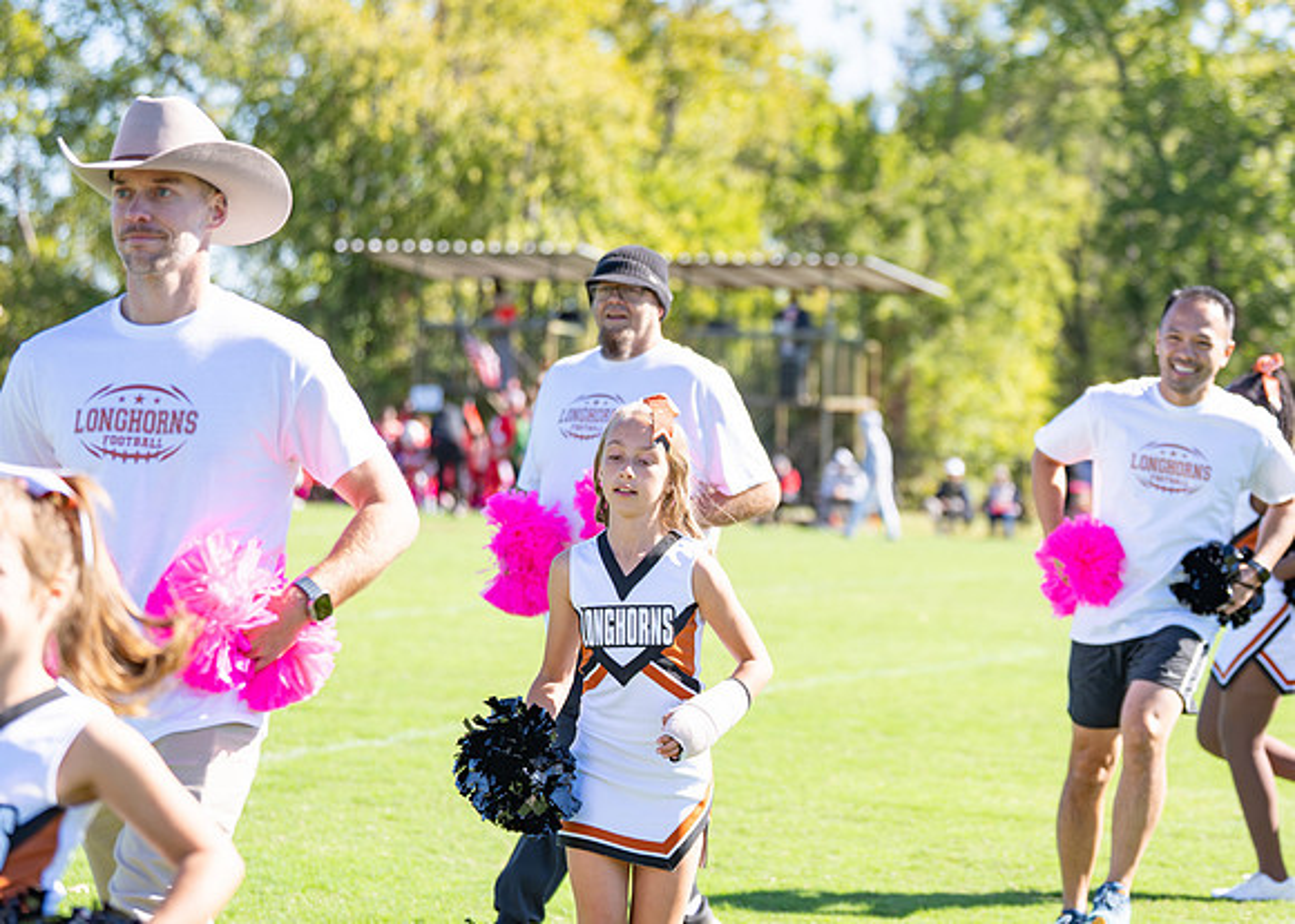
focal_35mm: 105
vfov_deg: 13.7
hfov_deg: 19.1
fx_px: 3853
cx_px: 699
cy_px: 375
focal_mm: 83
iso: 200
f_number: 2.8
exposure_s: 1/1600
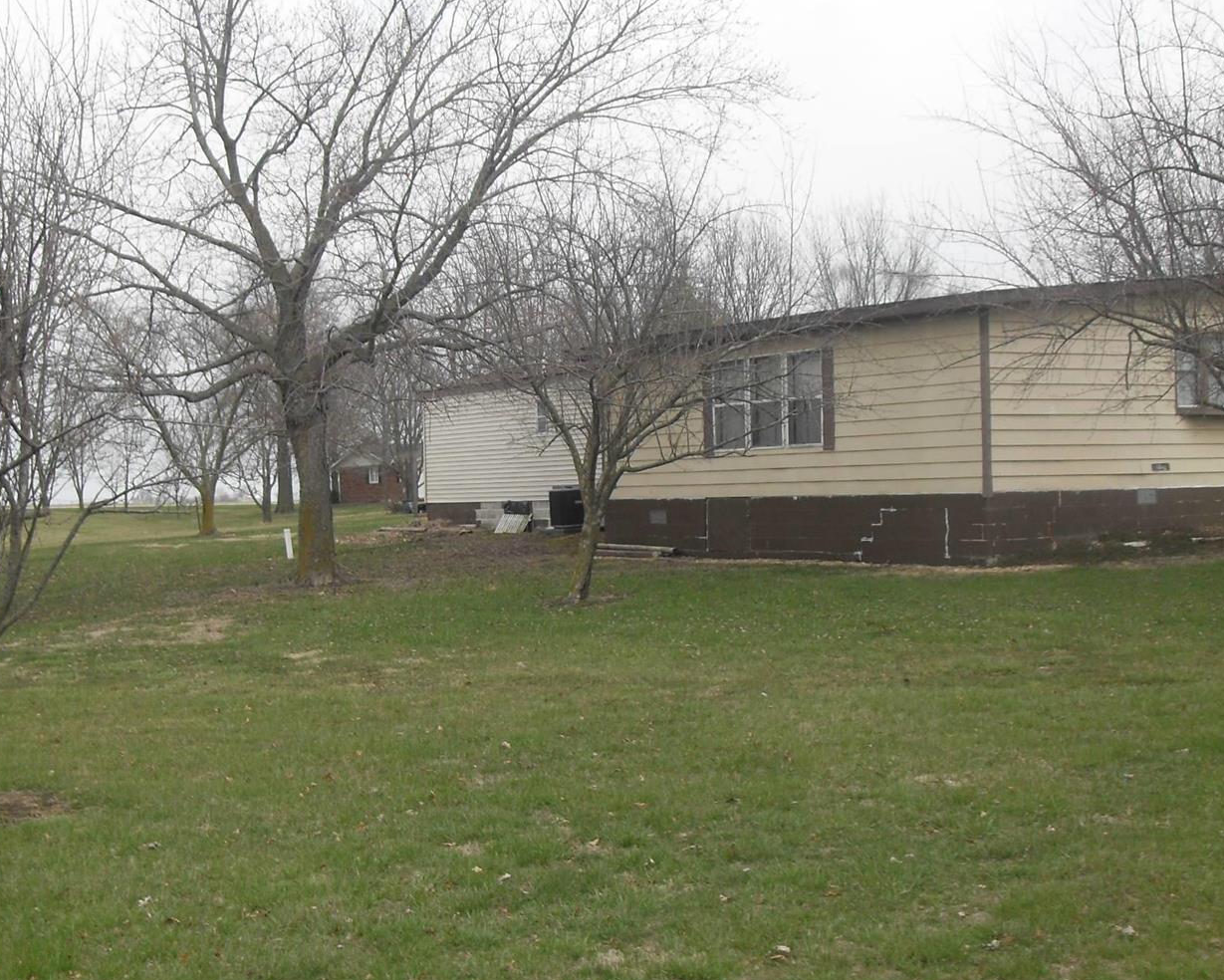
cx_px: 639
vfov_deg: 32.0
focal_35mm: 47
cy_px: 564
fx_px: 1703
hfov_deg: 39.5
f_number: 8.9
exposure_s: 1/60
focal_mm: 6.3
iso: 80
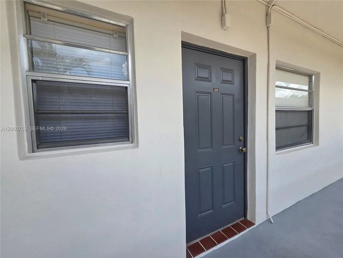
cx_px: 172
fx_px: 129
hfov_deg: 106.2
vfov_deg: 89.9
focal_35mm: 13
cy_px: 129
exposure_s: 1/2000
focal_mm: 2.2
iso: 160
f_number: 2.2
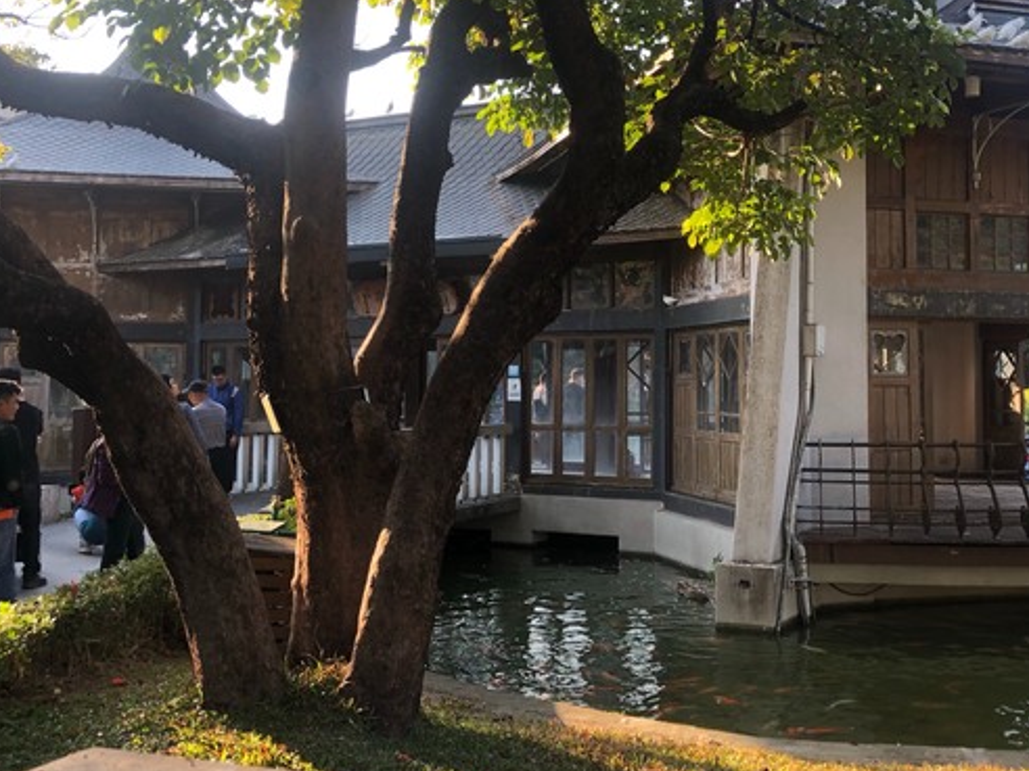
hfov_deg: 45.8
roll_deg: +0.0
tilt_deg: +3.0
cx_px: 540
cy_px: 322
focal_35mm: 41
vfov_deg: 35.1
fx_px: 1219
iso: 25
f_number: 1.8
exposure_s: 1/120
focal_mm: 4
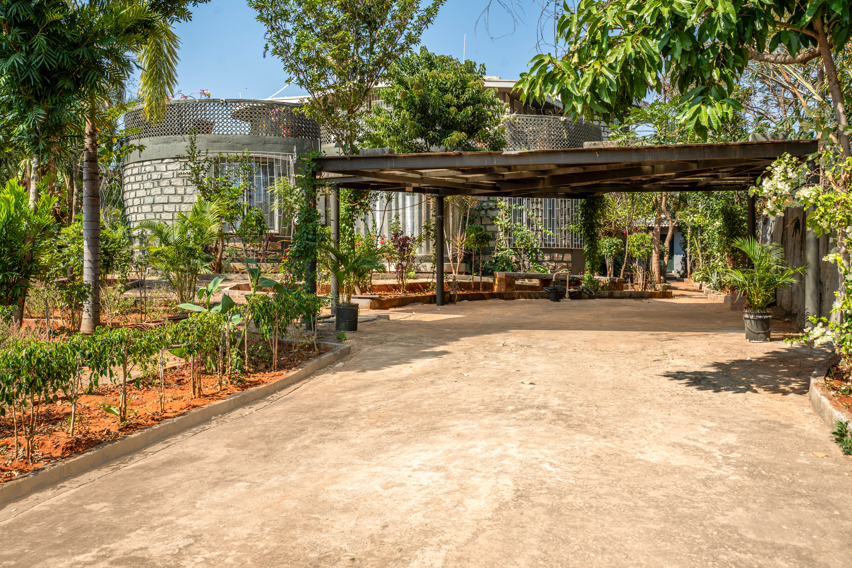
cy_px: 284
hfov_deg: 51.9
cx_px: 426
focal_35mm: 37
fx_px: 876
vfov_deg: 35.9
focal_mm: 37
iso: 100
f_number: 8
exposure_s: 1/640
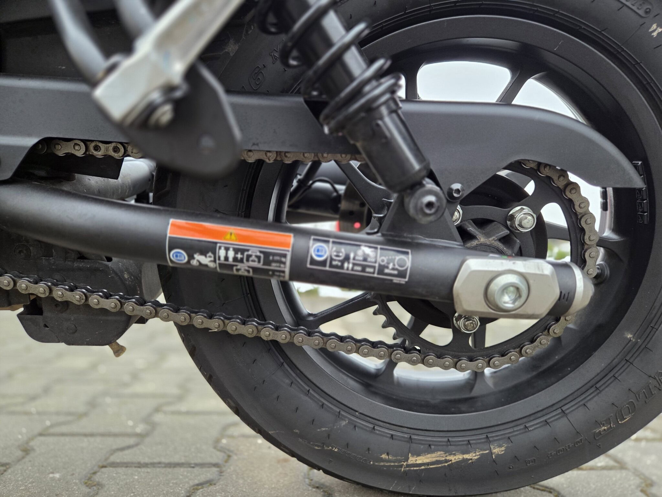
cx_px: 331
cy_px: 248
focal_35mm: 23
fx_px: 440
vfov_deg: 58.9
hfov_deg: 73.9
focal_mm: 5.4
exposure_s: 1/180
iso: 250
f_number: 1.8
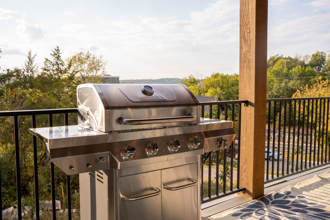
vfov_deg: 40.2
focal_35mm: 33
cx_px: 165
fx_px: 301
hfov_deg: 57.5
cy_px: 110
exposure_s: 1/320
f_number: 8
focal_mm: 32.8
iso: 250
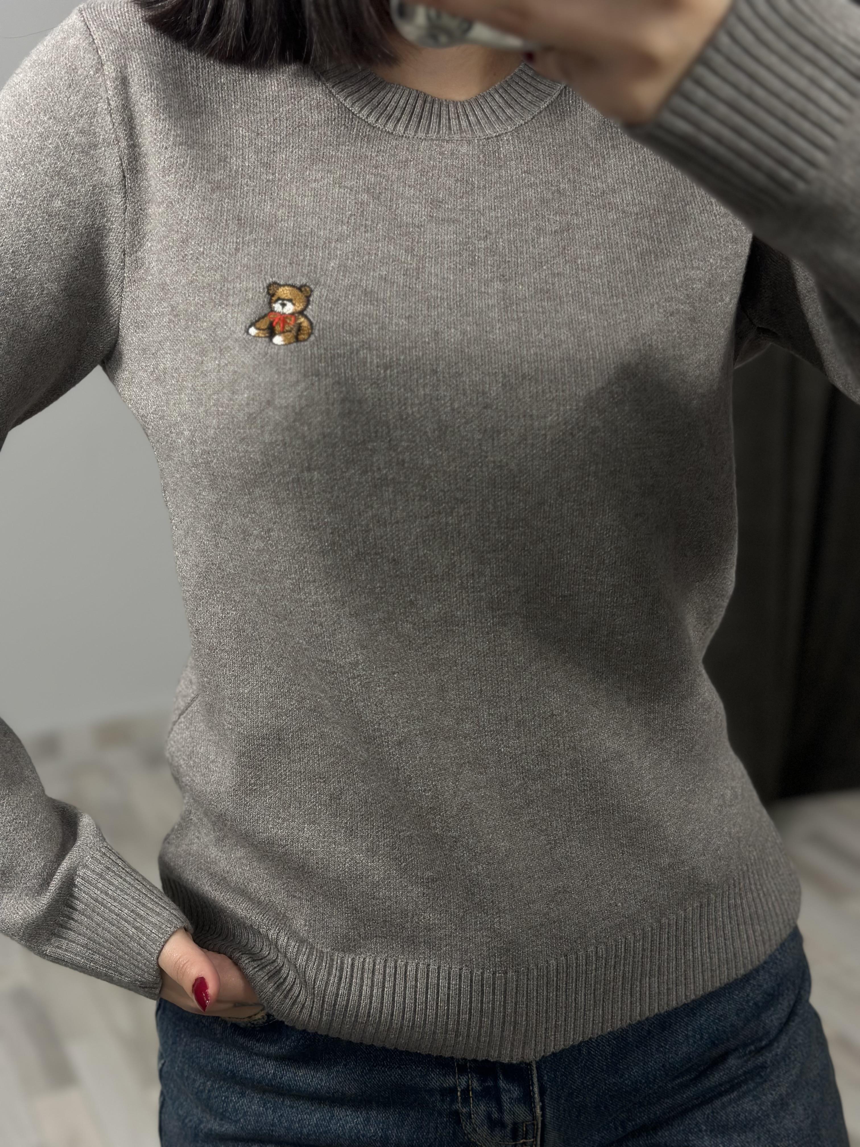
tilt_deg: -40.0
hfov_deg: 30.3
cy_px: 574
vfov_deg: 39.7
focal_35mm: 48
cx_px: 430
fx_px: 1590
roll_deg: +2.8
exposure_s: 1/100
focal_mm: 6.86
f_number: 1.78
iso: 100
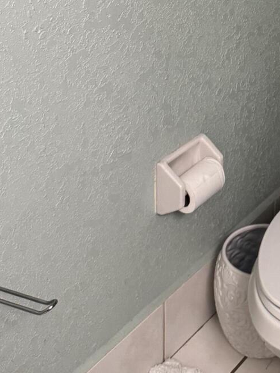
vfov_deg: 24.3
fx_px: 788
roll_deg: -1.8
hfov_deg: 19.6
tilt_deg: -17.2
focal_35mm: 73
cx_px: 278
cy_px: -71
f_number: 1.78
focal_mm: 6.76
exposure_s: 1/60
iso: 320
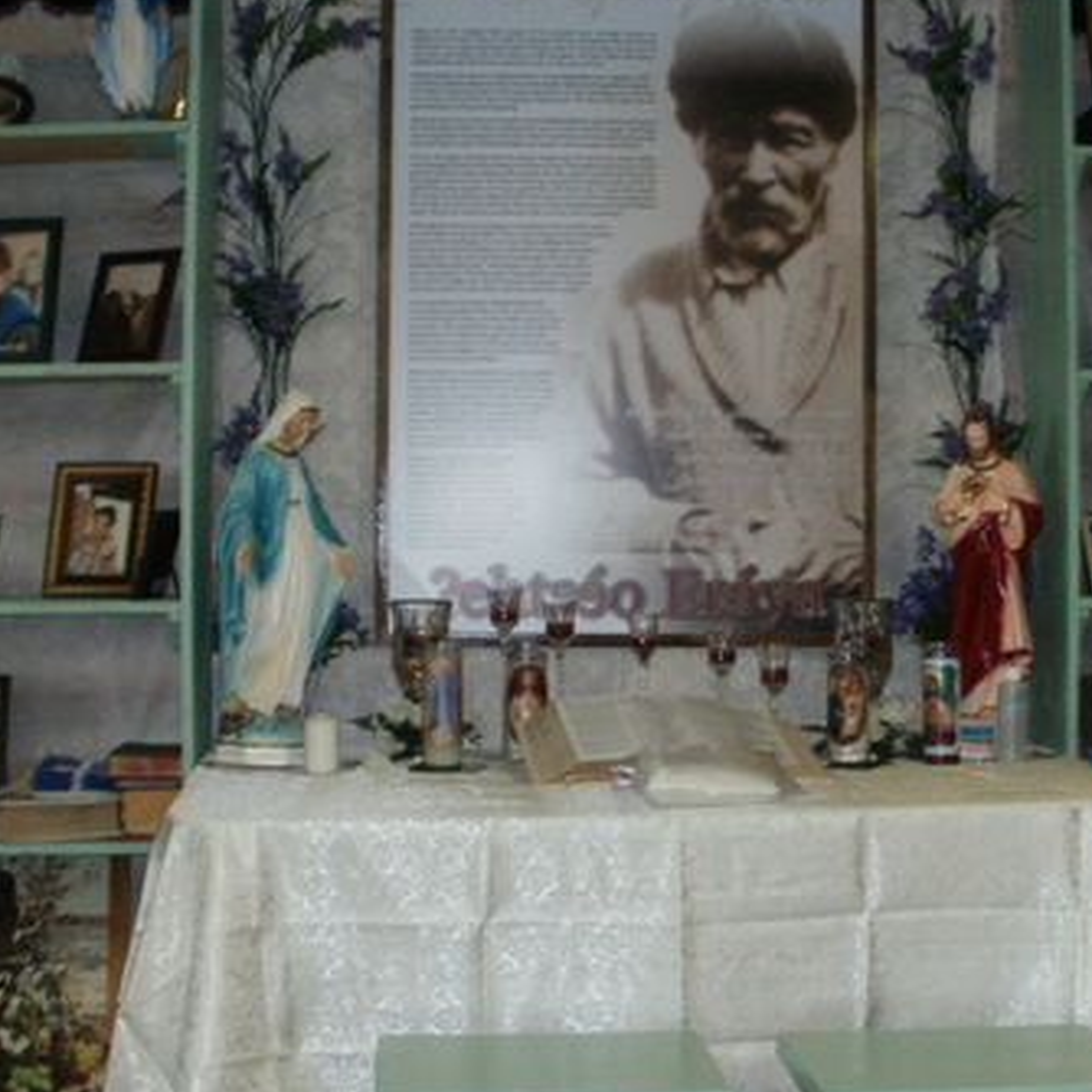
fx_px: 2177
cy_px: 634
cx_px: 670
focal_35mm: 61
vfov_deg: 28.1
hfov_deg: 28.1
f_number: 3.5
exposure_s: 1/30
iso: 200
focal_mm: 6.3
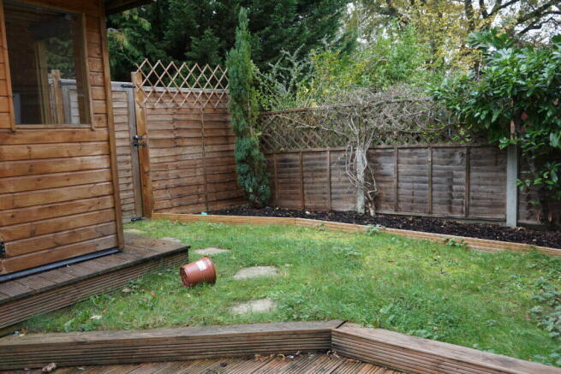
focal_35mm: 30
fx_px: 468
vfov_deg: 43.6
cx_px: 280
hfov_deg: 61.9
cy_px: 187
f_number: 4
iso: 100
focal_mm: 20
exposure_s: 1/60
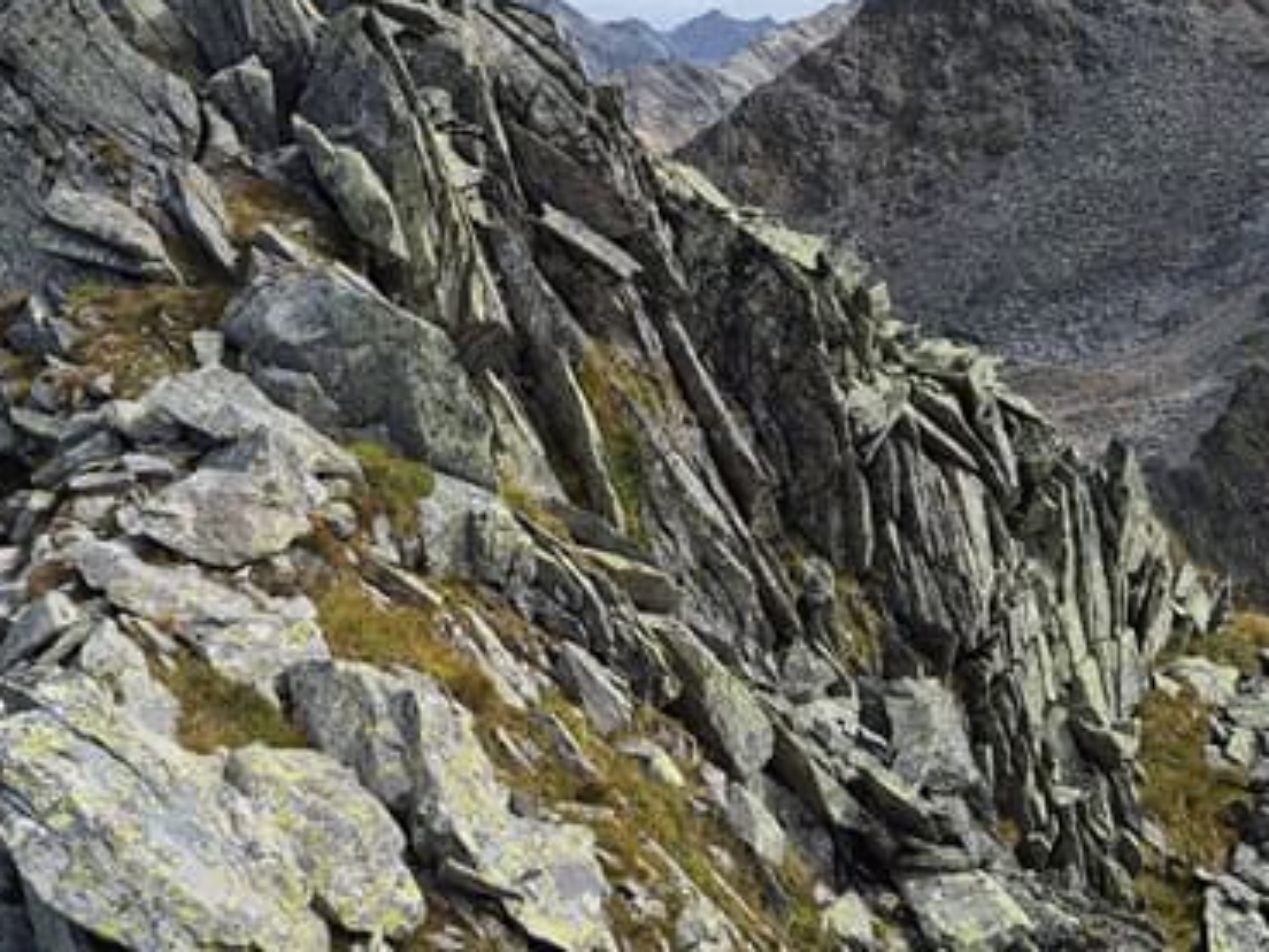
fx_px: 1833
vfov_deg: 29.1
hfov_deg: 37.7
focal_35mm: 50
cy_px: 497
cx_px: 417
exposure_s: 1/5872
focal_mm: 5.4
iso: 80
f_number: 1.8
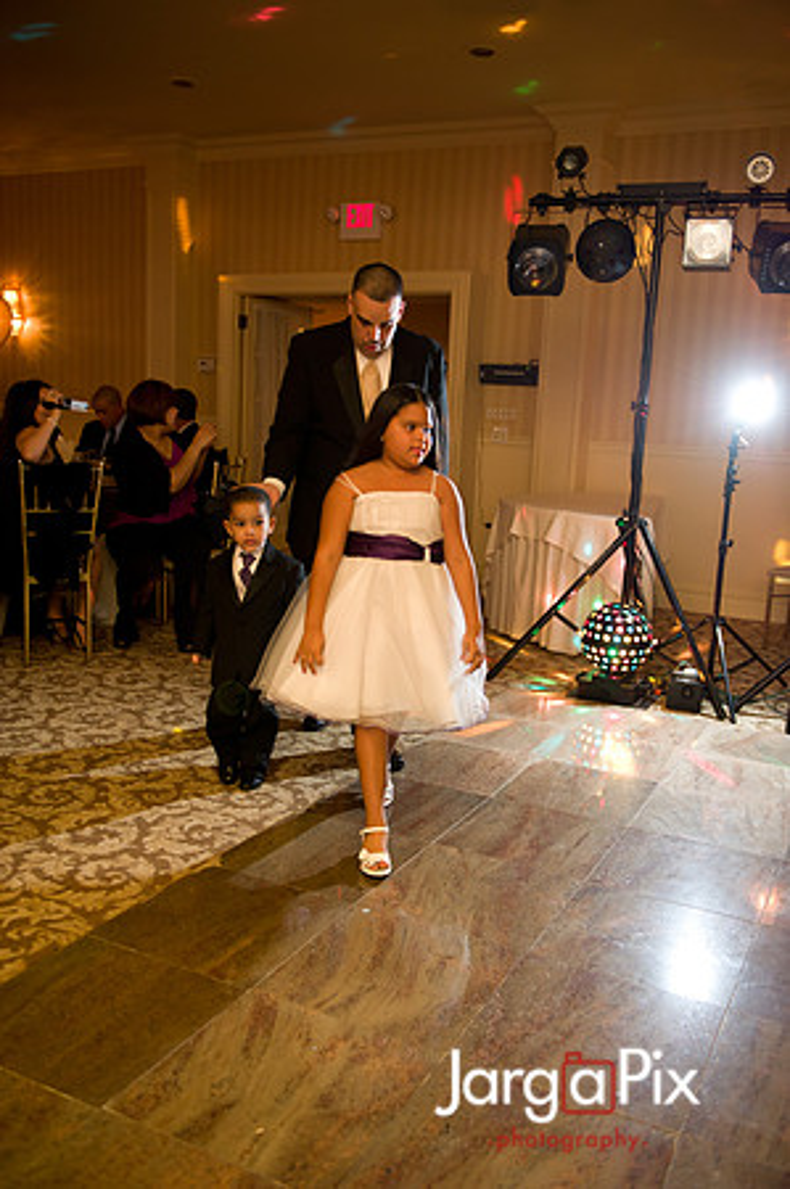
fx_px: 1056
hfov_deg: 41.0
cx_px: 395
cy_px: 594
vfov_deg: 58.8
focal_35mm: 32
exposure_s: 1/125
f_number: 3.2
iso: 1600
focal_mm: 32
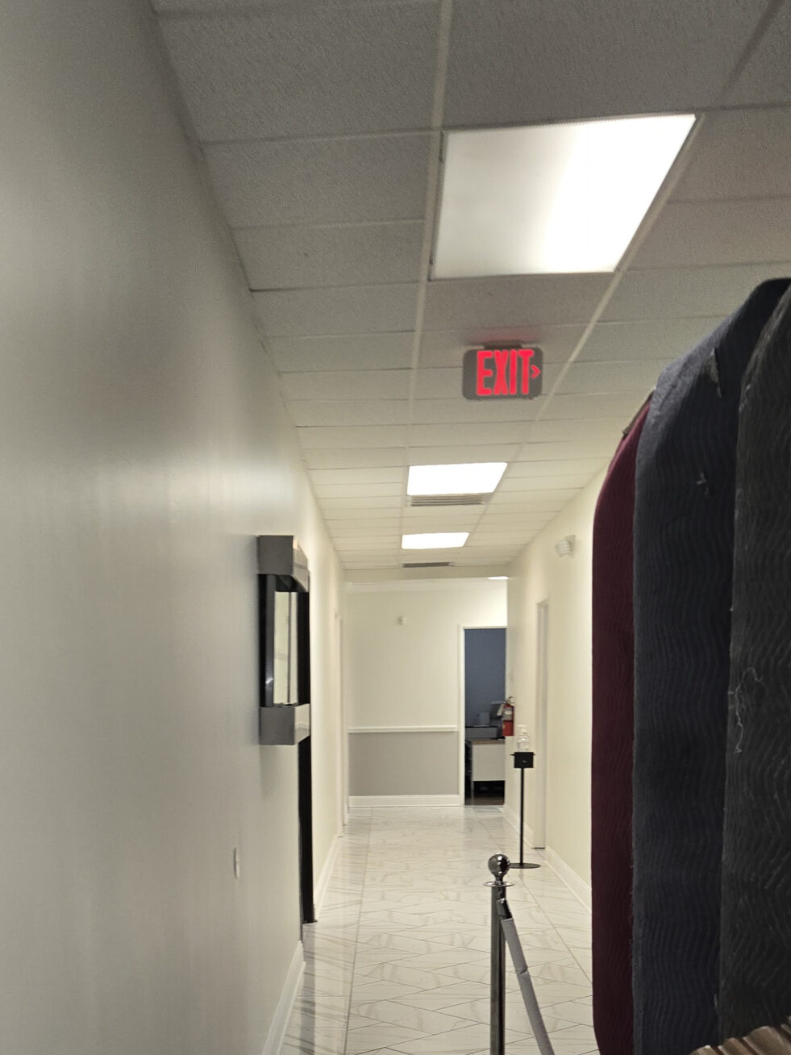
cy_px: 838
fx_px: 1371
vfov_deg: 40.4
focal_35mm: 45
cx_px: 226
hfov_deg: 31.8
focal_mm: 5.4
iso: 50
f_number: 1.8
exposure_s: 1/60
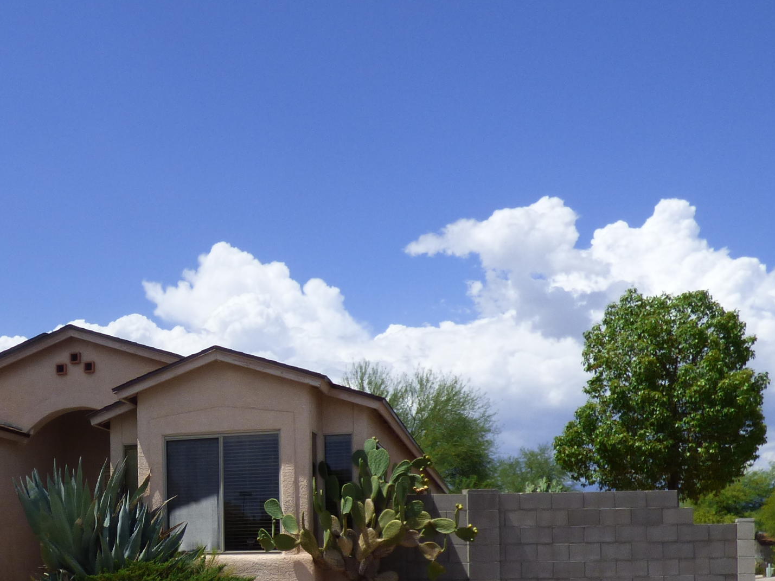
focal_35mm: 42
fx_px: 940
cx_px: 189
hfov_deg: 43.3
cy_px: 535
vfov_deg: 32.4
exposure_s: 1/2000
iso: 100
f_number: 3.2
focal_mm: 3.58
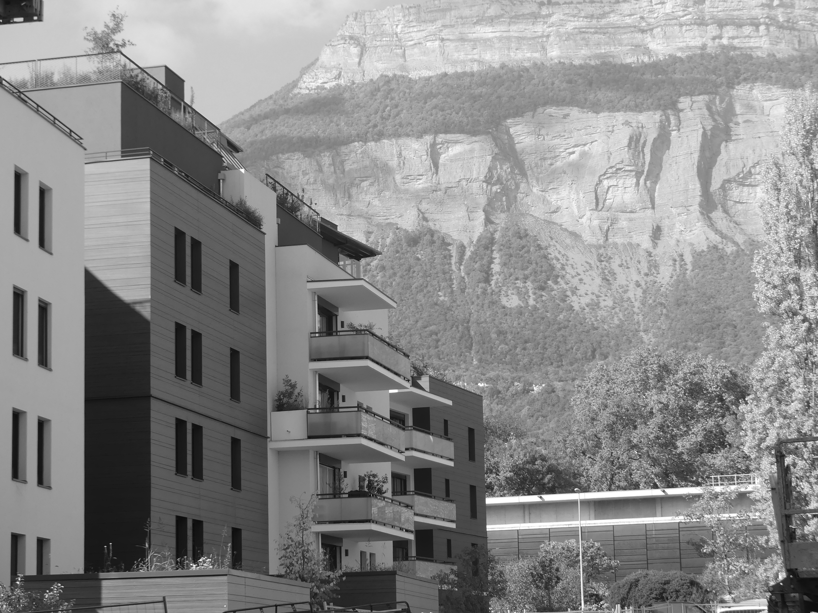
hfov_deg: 23.6
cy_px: 306
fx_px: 1961
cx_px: 409
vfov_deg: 17.8
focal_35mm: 83
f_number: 3.2
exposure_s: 1/800
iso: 100
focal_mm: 15
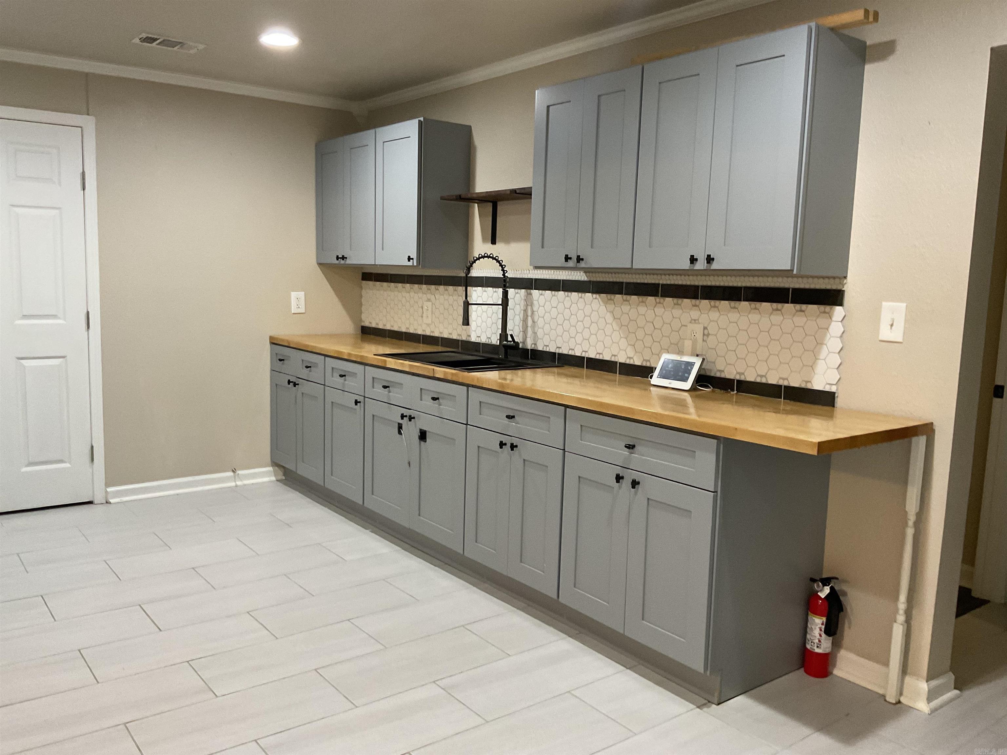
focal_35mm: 29
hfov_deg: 61.7
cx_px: 504
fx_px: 844
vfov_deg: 48.2
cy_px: 378
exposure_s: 1/60
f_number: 1.8
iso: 200
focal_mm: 3
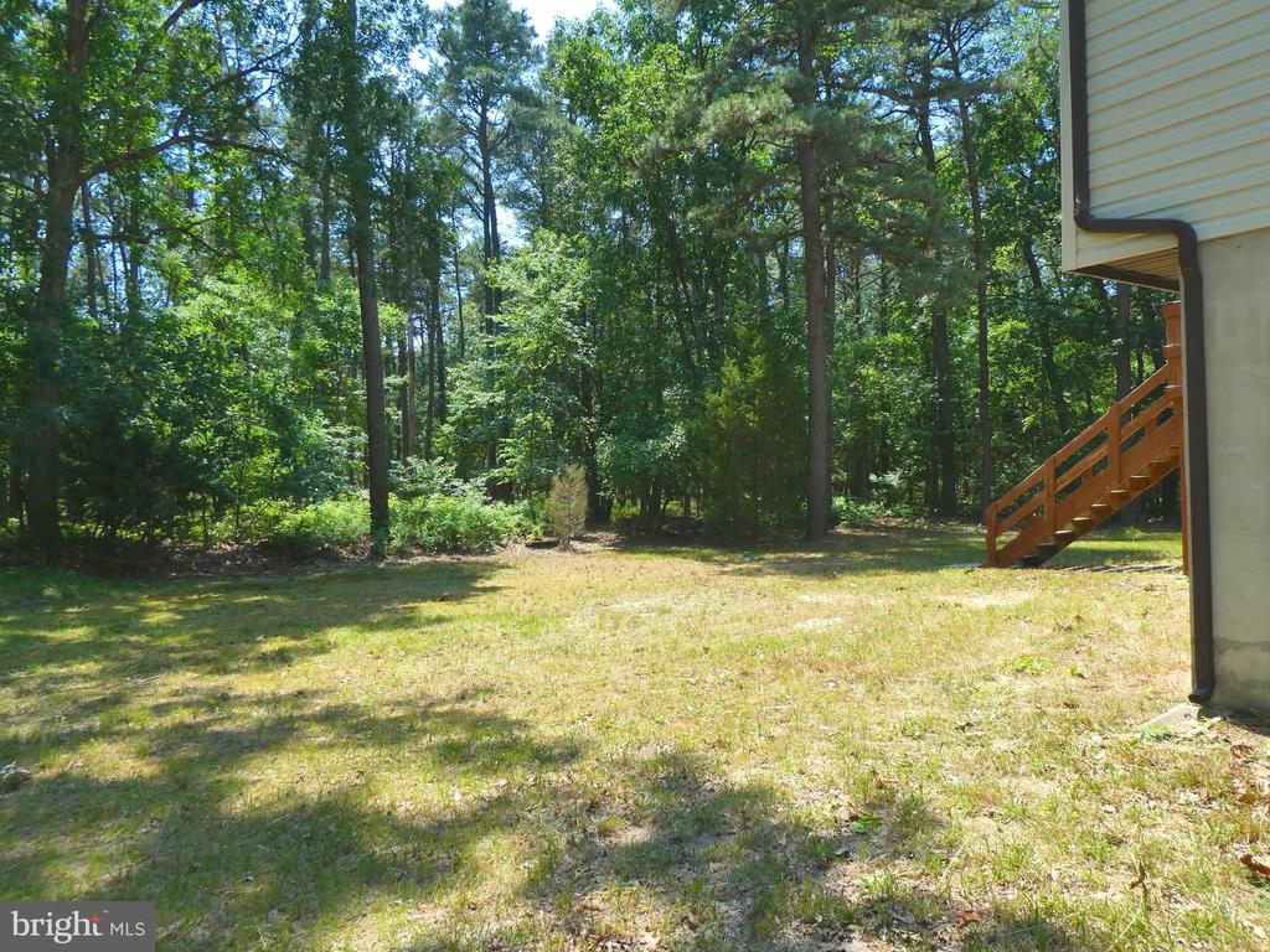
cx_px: 635
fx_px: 881
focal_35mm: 24
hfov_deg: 71.6
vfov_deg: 56.8
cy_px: 476
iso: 80
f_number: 3.3
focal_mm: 4.3
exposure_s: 1/500
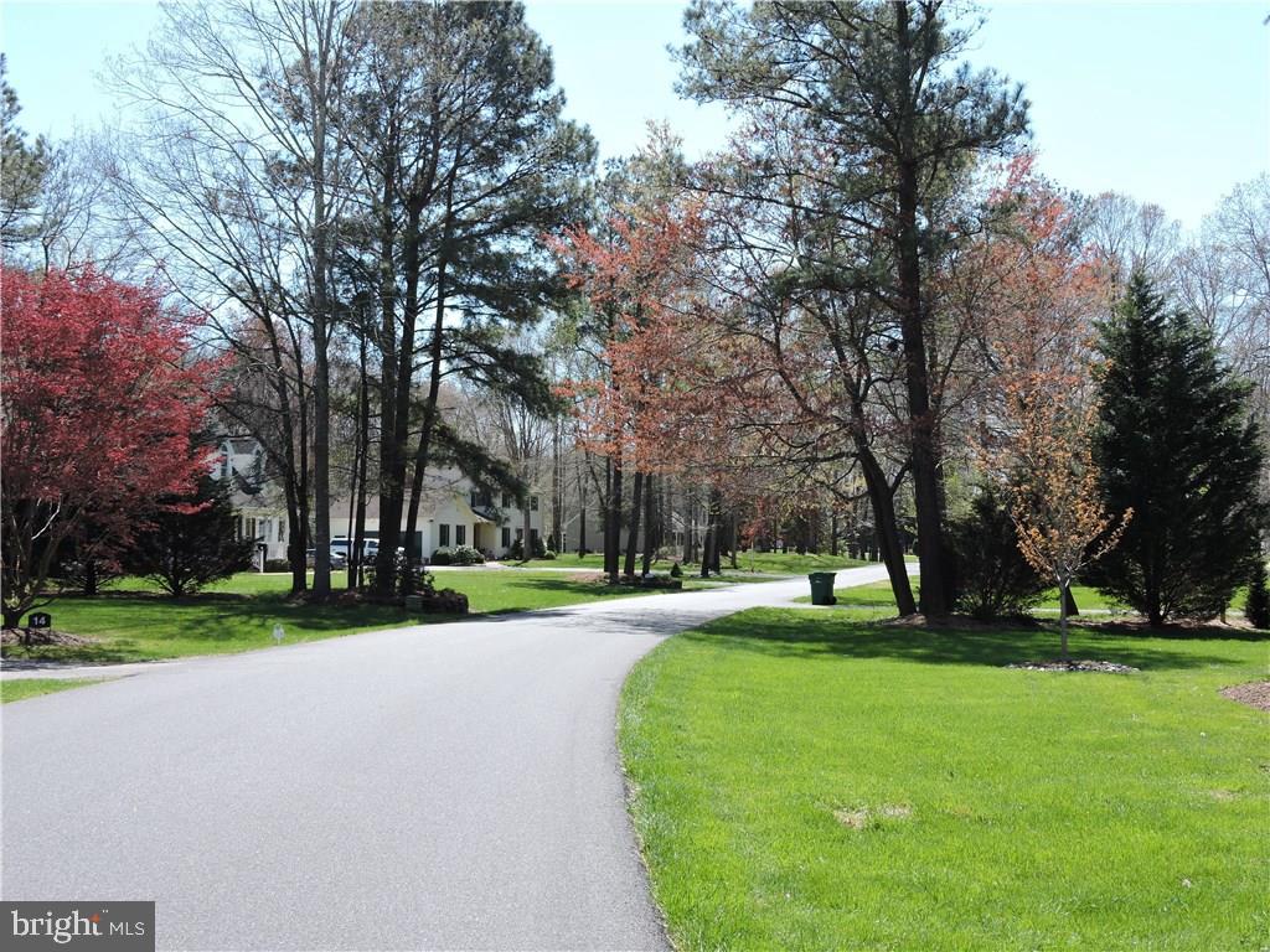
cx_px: 635
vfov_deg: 36.0
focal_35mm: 40
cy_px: 476
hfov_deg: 46.8
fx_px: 1468
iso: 100
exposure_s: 1/400
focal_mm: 7.2
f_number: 3.8
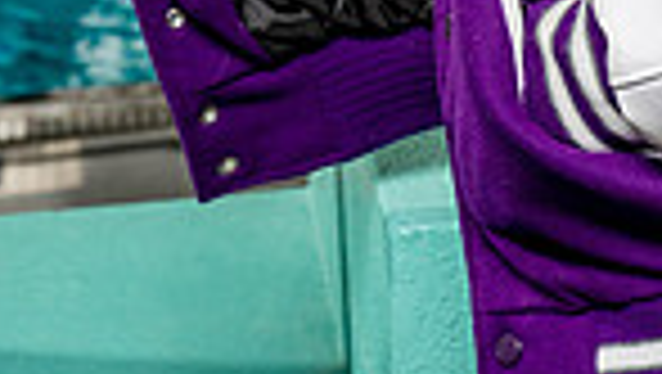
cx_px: 549
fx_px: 3373
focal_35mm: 192
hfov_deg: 11.2
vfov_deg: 6.1
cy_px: -491
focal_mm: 60
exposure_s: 1/250
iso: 640
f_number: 6.3
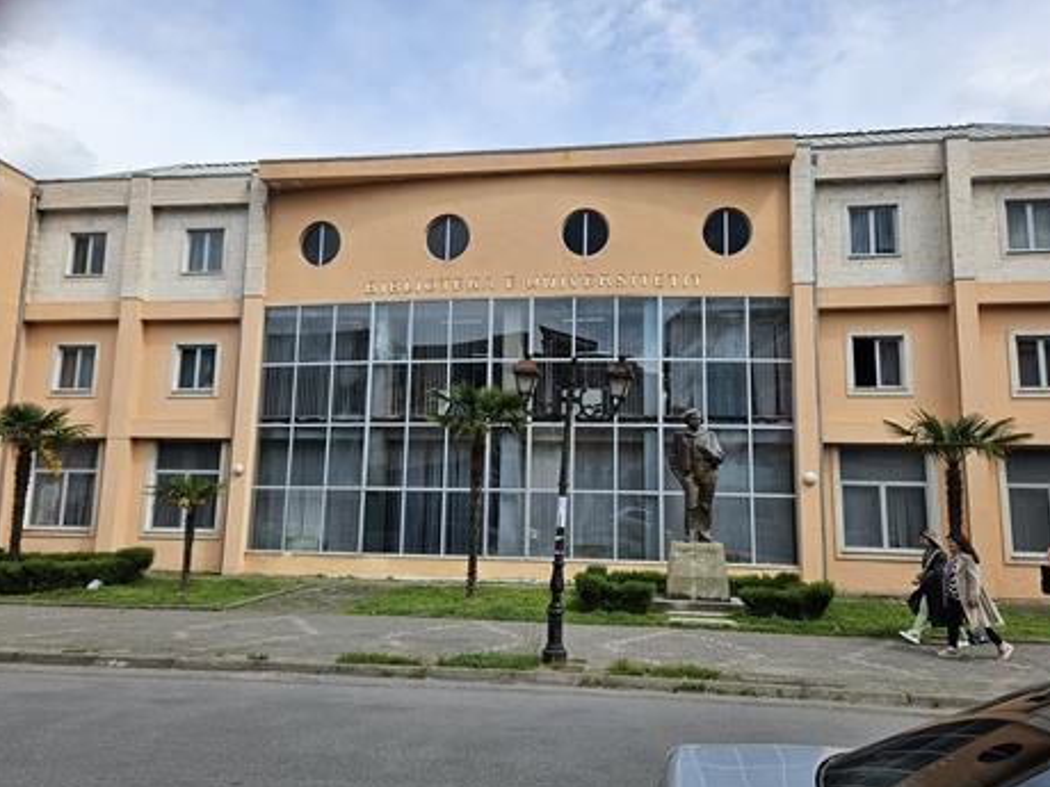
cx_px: 536
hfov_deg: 71.6
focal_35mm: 24
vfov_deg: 56.8
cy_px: 406
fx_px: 728
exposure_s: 1/1925
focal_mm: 5.4
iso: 25
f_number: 1.8
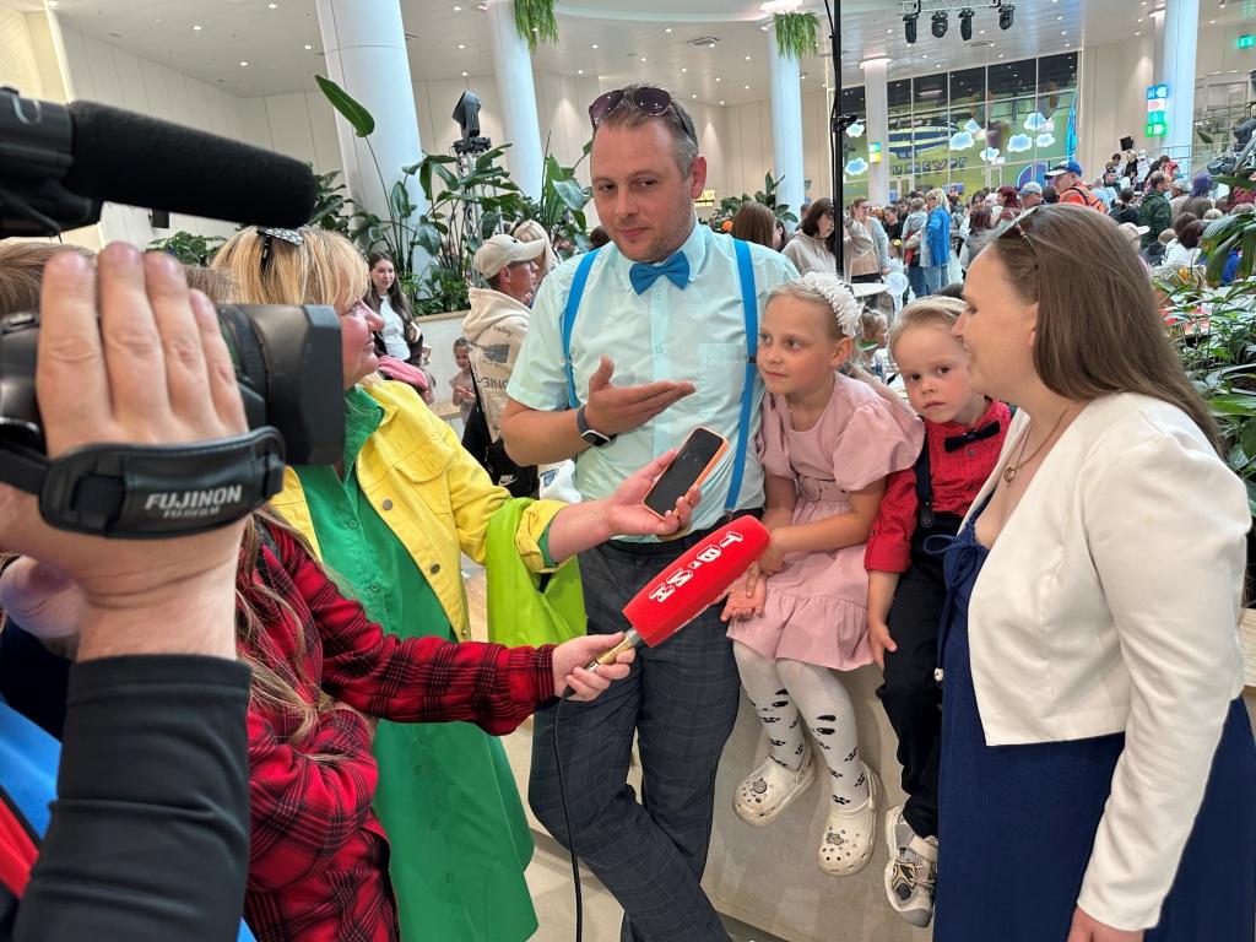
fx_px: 871
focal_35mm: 24
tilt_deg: -15.0
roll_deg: +6.4
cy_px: 471
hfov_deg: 71.6
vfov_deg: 56.8
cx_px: 628
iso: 160
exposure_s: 1/100
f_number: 1.78
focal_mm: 6.86
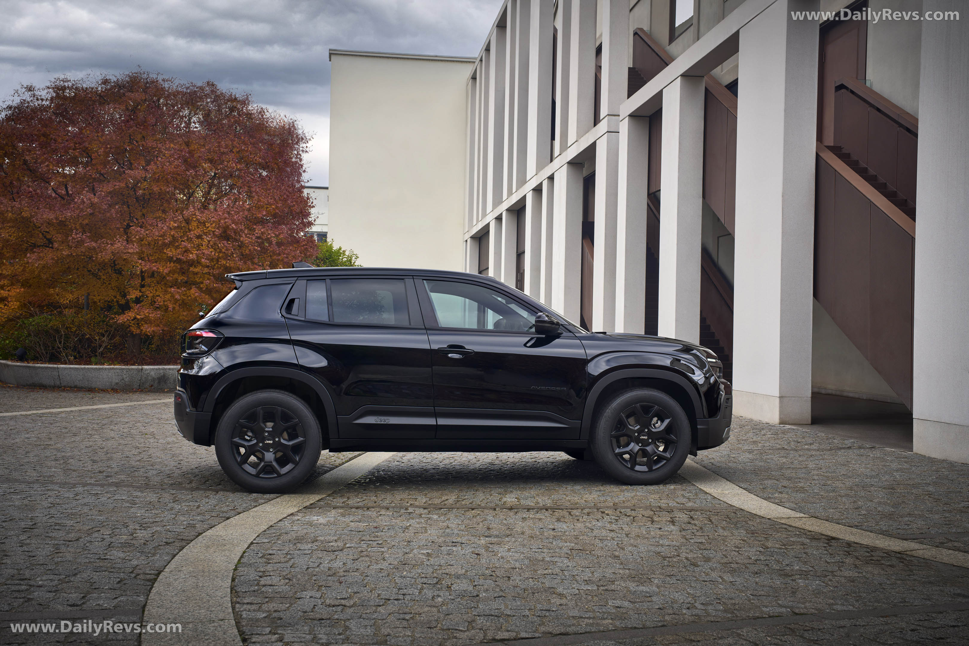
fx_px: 1077
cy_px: 323
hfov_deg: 48.5
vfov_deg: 33.4
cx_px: 484
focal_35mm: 40
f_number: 9
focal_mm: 40
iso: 125
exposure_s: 1/20
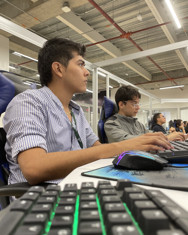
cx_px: 97
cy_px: 127
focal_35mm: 28
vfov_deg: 62.1
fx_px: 195
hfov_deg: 51.5
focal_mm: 4.2
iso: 125
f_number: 1.6
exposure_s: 1/60
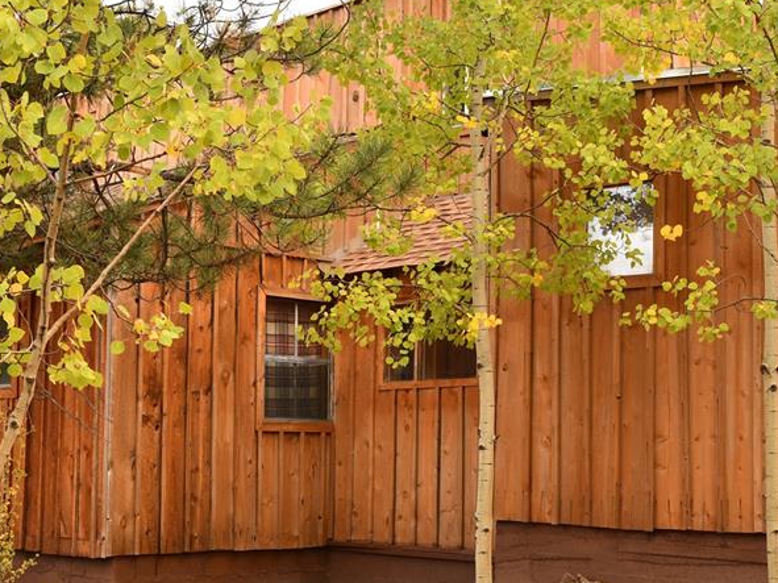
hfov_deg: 32.1
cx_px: 320
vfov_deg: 24.4
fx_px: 1348
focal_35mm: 60
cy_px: 349
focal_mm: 24
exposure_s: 1/40
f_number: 9
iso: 280
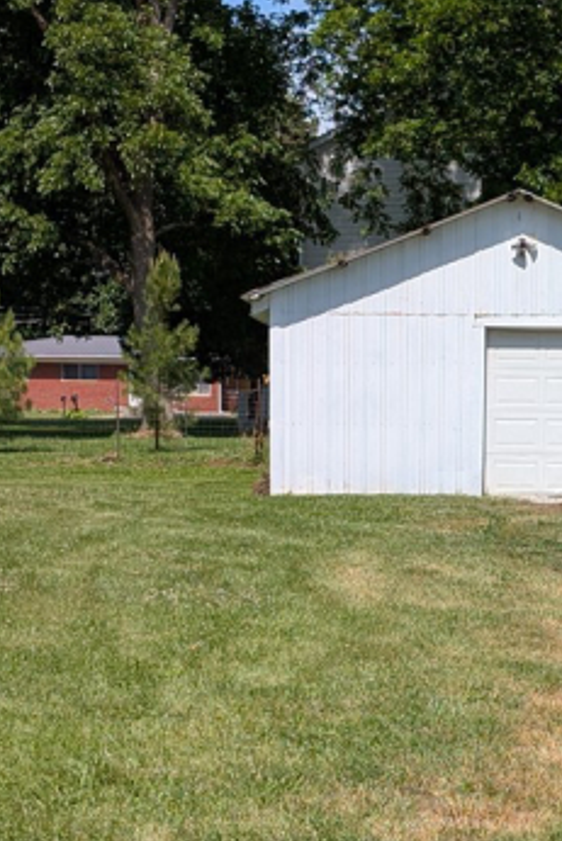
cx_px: 513
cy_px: 617
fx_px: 2292
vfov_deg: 20.7
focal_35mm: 98
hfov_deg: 13.8
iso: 23
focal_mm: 6.9
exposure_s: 1/1222
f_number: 1.68
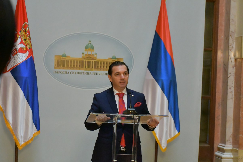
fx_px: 567
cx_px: 122
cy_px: 81
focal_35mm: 84
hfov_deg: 24.2
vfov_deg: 16.3
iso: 18000
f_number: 10
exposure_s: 1/200
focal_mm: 56
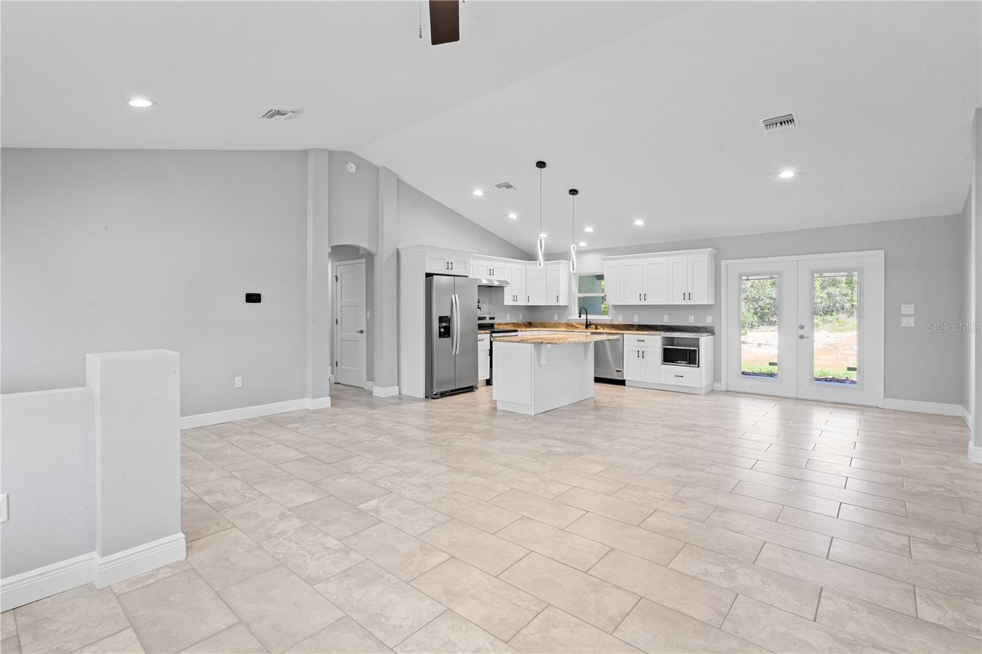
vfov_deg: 73.7
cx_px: 491
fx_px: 436
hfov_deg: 96.7
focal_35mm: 16
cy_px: 327
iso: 1600
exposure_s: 1/2.5
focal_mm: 16
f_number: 20
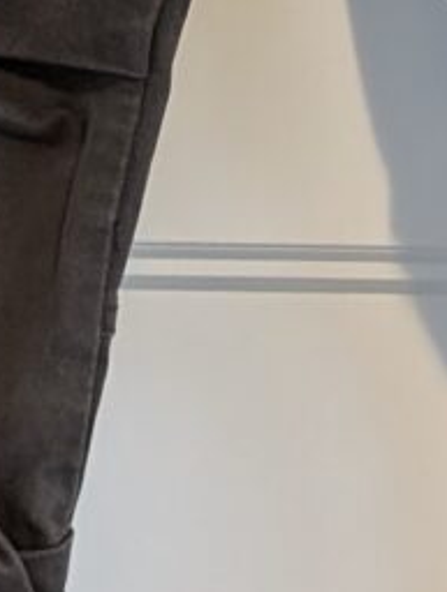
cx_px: 382
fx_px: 3295
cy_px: -227
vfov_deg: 10.0
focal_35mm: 192
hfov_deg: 7.7
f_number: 1.68
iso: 919
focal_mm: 6.9
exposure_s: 1/120
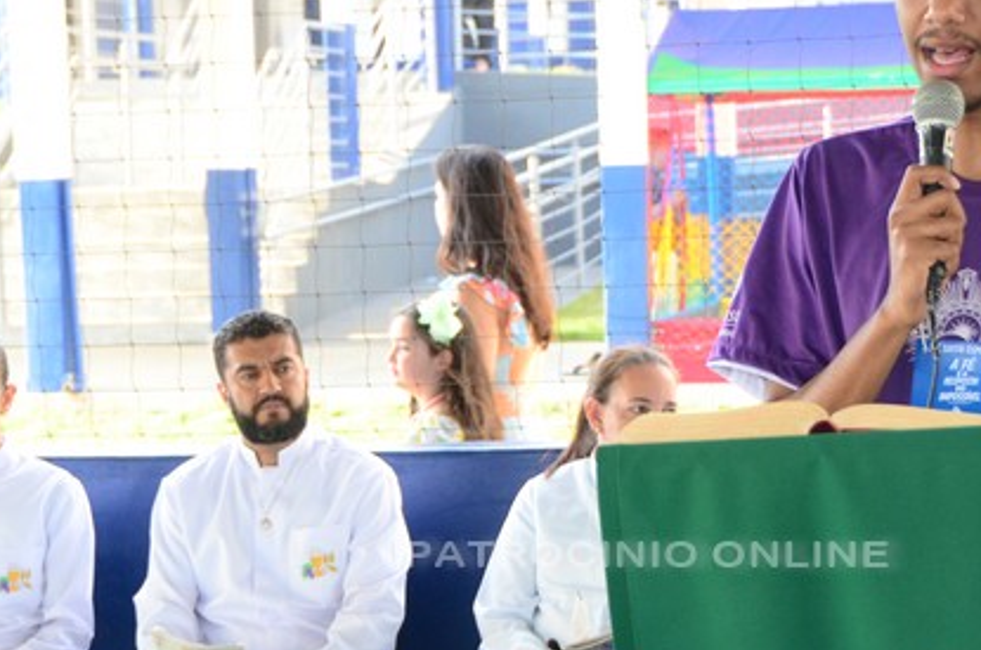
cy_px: 431
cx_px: 453
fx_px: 3345
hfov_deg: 16.7
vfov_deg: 11.1
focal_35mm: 123
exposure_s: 1/200
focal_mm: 38
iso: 800
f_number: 5
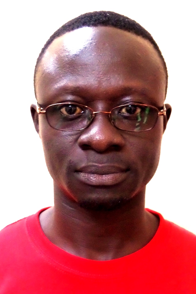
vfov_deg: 30.1
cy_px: 146
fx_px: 547
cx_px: 101
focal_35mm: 67
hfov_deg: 20.3
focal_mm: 11.4
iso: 800
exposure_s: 1/20
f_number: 3.6
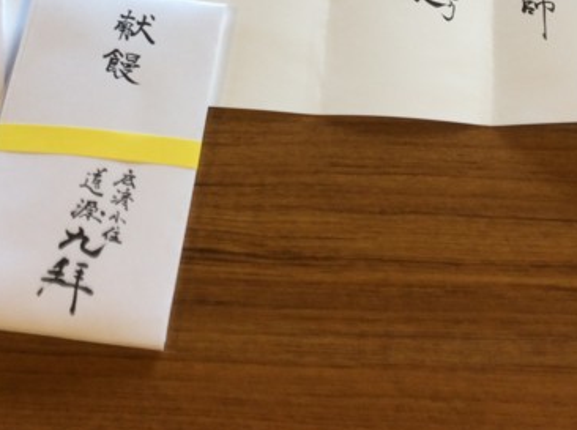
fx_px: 1165
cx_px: 318
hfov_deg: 27.8
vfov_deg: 20.2
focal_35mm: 70
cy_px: -9
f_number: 2.4
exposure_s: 1/24
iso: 32
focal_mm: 3.3
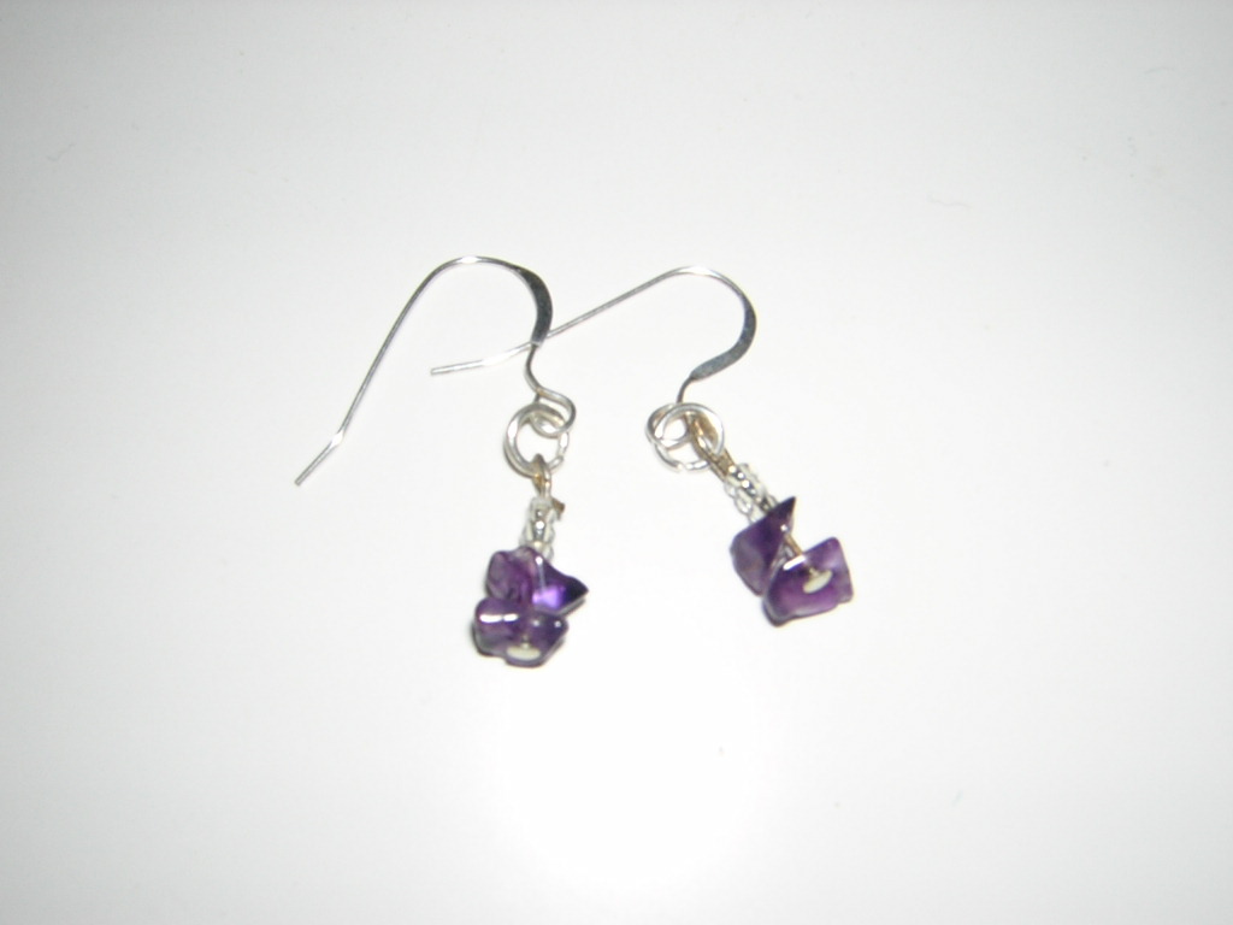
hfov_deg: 51.4
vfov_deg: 39.7
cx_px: 616
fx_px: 1282
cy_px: 462
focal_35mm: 36
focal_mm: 4.7
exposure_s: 1/60.1
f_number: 5.2
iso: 100
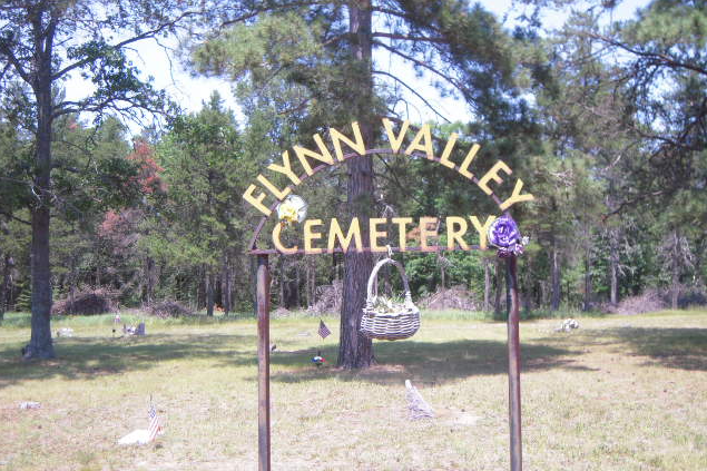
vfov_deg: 31.2
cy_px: 239
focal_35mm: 43
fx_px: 844
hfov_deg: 45.4
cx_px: 352
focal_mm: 7.3
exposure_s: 1/320
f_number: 3.2
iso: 100
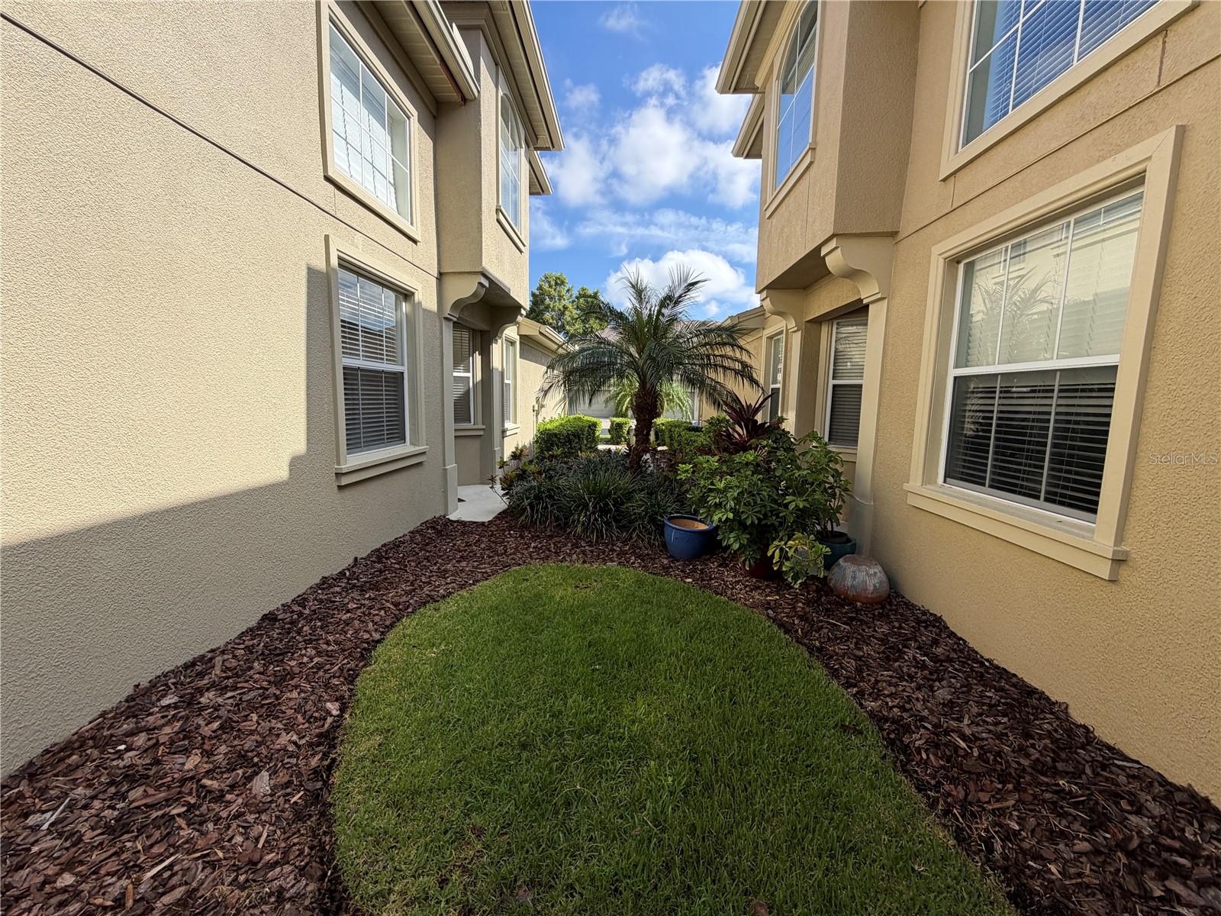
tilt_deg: -8.0
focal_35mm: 14
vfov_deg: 85.7
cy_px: 458
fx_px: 494
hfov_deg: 102.1
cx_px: 610
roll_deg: -0.8
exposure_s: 1/770
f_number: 2.2
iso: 32
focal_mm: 2.22
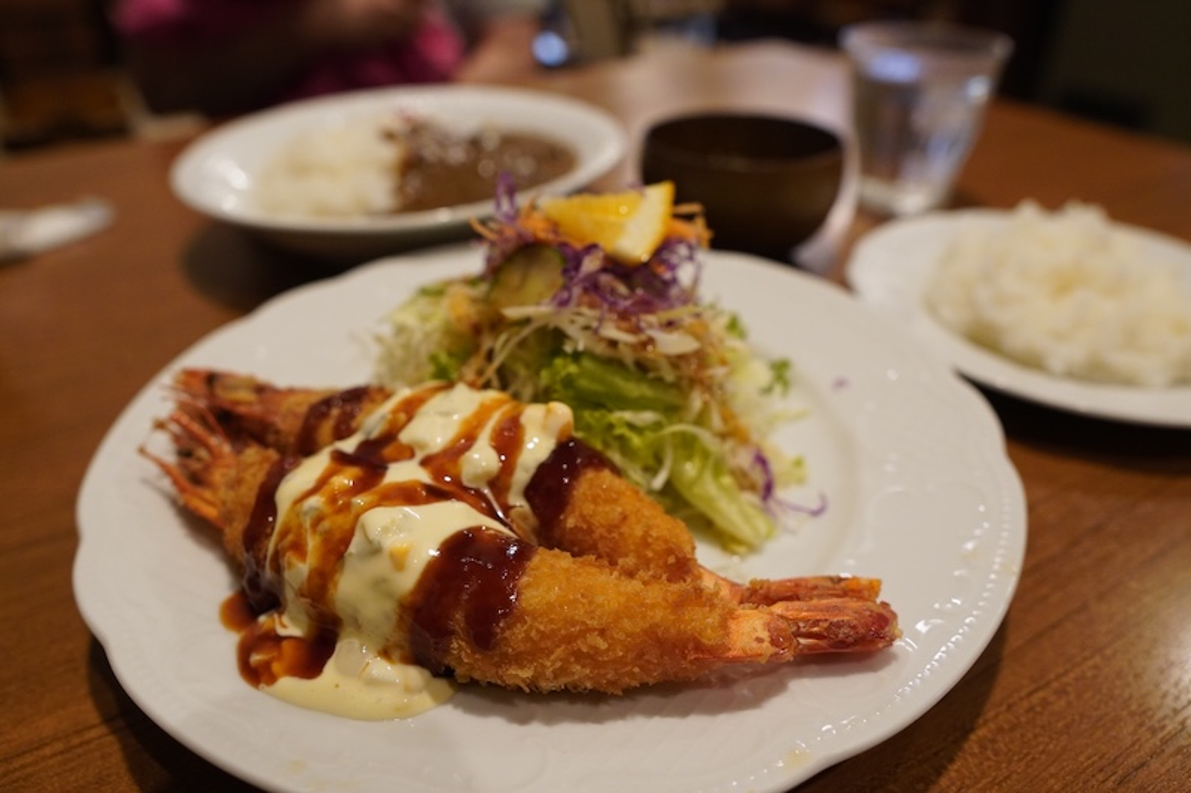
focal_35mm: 24
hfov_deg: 73.8
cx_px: 596
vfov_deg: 53.1
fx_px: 794
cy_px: 396
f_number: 2.5
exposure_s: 1/160
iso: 1600
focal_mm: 16
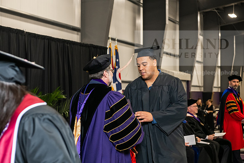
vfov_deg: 19.5
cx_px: 122
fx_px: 475
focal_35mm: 70
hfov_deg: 28.8
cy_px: 82
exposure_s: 1/200
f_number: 5
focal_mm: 70
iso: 2500
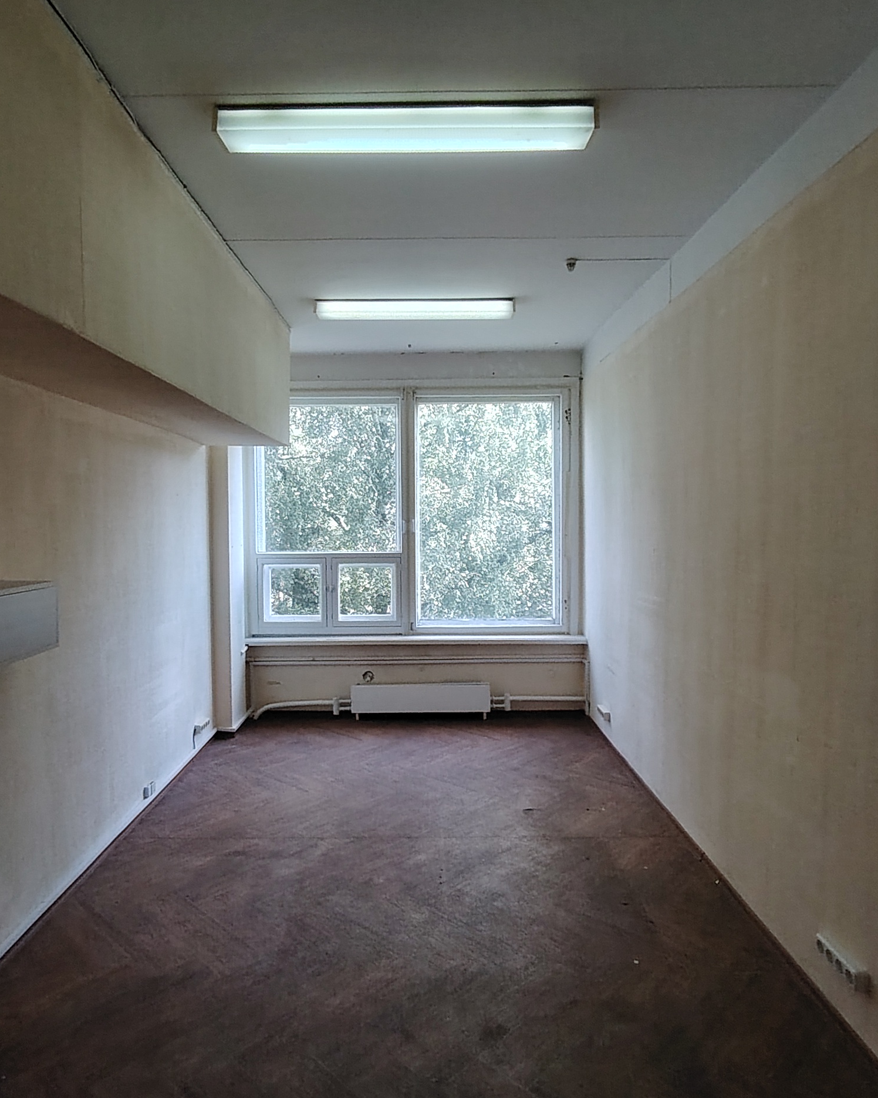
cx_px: 410
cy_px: 560
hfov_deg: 60.8
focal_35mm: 23
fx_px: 747
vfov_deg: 72.6
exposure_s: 1/100
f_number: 2.2
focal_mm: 1.42
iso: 103
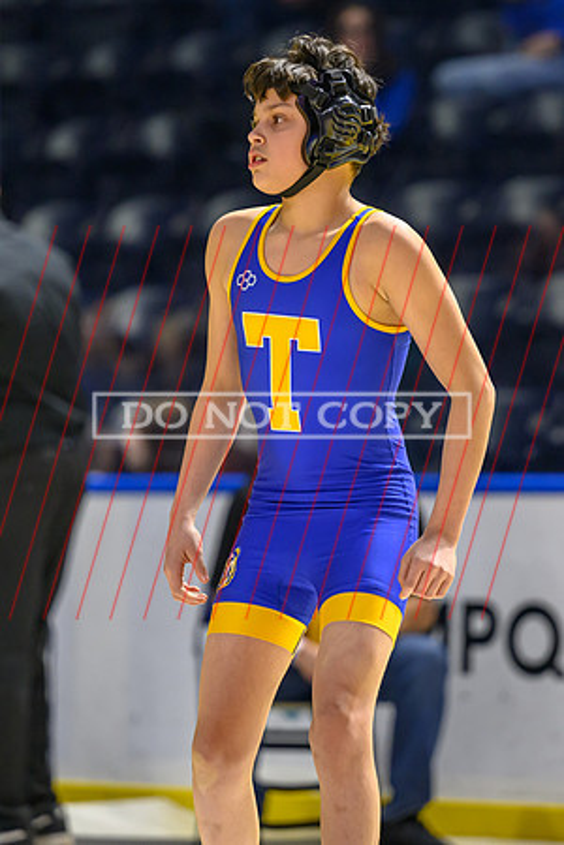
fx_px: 6247
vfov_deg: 7.7
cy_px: 390
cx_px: 338
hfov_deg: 5.2
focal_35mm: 266
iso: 4000
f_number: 2.8
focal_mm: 160
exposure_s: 1/800
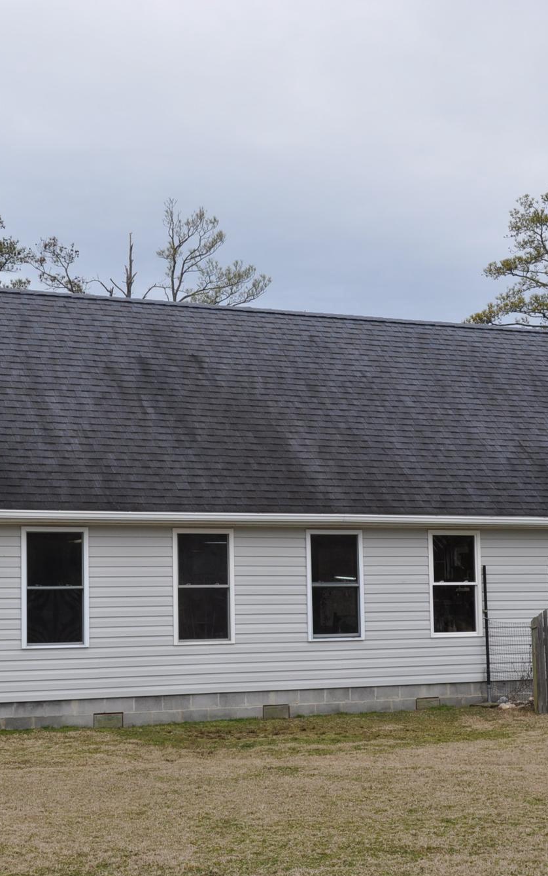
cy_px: 444
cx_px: 205
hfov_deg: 18.6
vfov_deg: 29.4
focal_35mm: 70
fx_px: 1672
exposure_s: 1/125
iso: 200
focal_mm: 30
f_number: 11
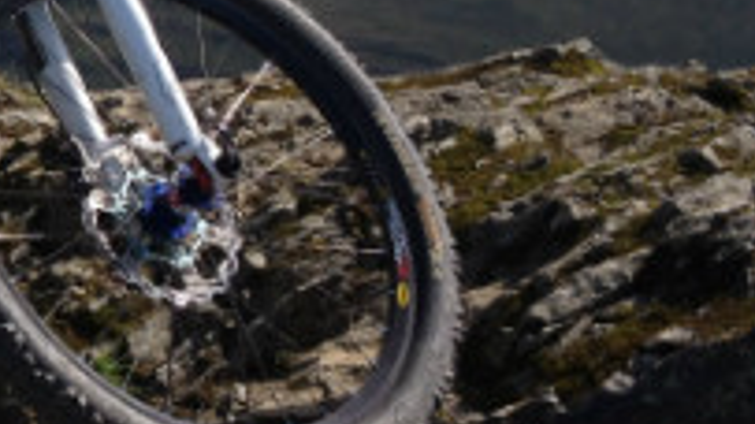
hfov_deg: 14.4
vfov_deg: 8.6
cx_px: -363
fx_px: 2802
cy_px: 117
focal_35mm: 140
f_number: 2.4
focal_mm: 4.28
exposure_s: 1/1623
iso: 50
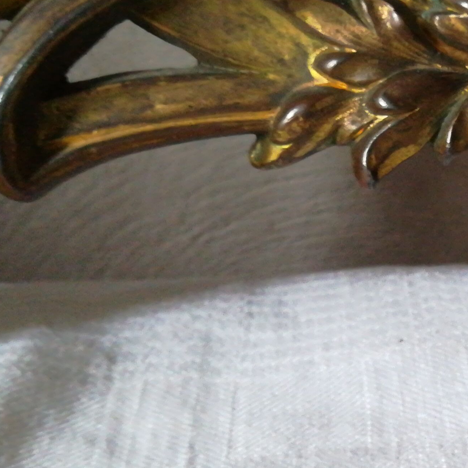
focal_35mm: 70
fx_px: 1071
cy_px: 369
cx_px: 490
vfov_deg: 24.3
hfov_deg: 23.4
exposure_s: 1/15
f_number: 2.2
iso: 800
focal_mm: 3.83
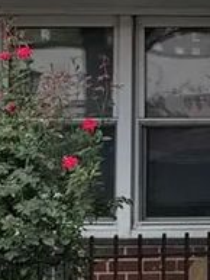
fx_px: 1374
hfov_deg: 7.5
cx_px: 663
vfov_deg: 11.6
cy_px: 144
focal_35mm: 170
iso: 80
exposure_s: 1/567
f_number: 1.78
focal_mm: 6.76
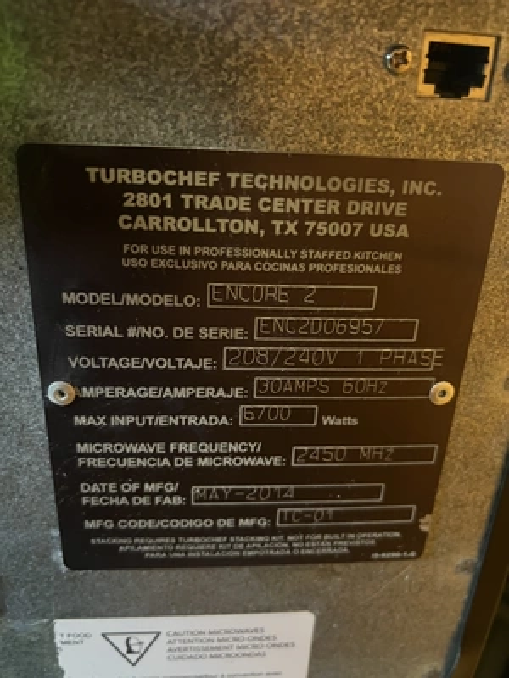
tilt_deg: -22.1
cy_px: 339
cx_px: 254
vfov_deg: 67.3
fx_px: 510
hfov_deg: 53.1
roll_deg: -4.5
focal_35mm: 26
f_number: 1.5
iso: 800
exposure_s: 1/30
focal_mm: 5.7
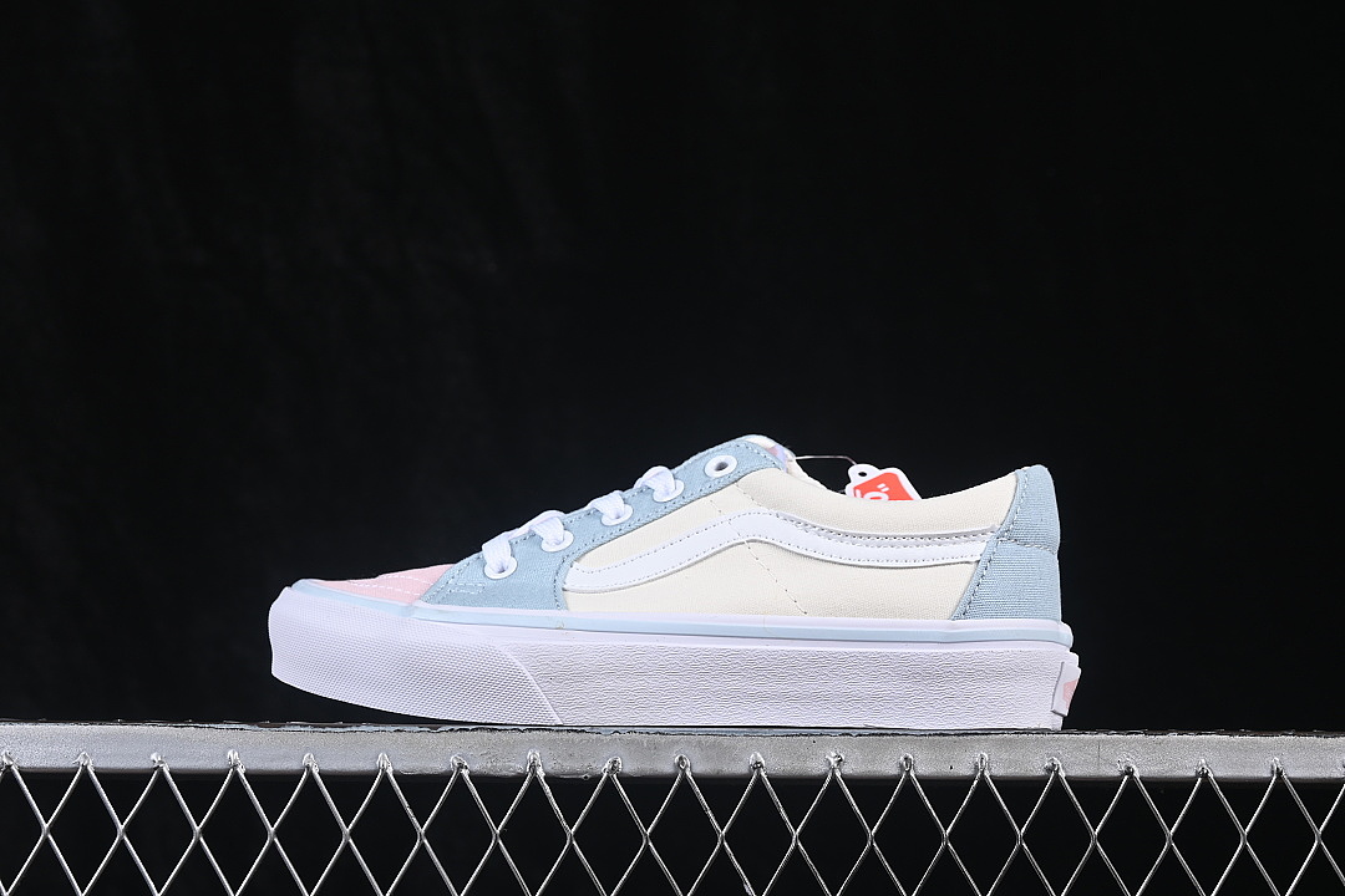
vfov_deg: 18.2
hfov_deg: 27.0
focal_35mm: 75
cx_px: 672
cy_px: 448
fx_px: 2802
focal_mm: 50
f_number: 8
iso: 160
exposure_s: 1/80
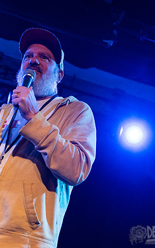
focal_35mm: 75
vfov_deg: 27.5
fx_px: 507
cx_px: 32
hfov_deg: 17.3
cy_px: 113
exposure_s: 1/160
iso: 2000
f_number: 3.2
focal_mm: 42
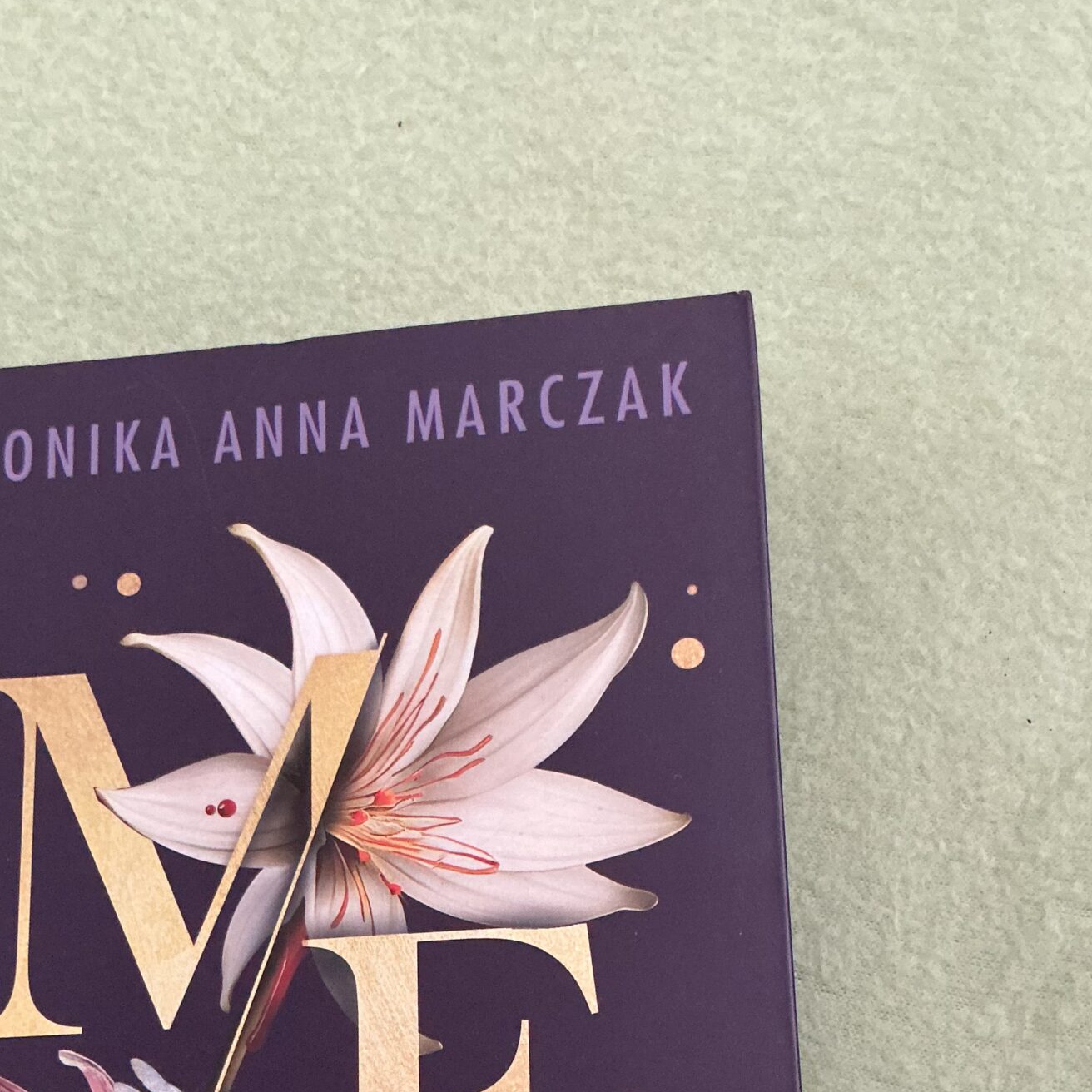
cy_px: 913
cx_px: 426
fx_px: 1785
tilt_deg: -75.6
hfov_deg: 33.9
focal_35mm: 50
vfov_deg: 32.8
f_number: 1.8
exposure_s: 1/60
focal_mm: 3
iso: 250
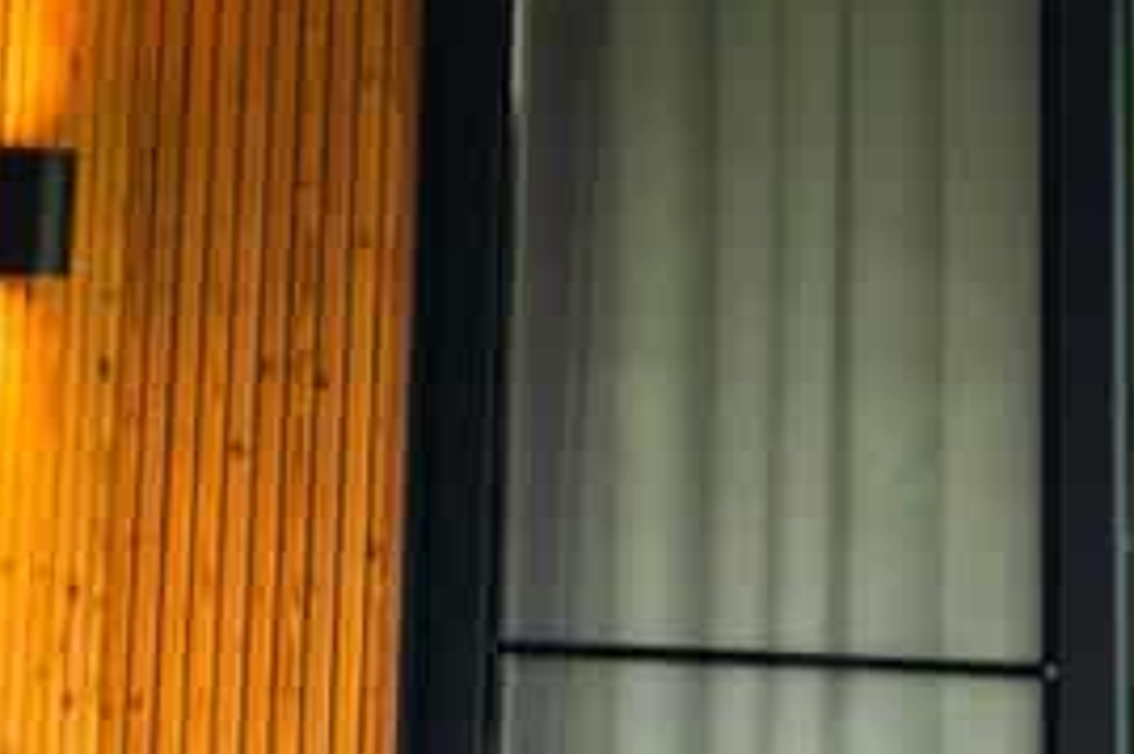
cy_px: -663
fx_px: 4218
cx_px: 712
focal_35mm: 134
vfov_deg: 9.6
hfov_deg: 15.3
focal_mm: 35
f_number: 8
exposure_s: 1/500
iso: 8000
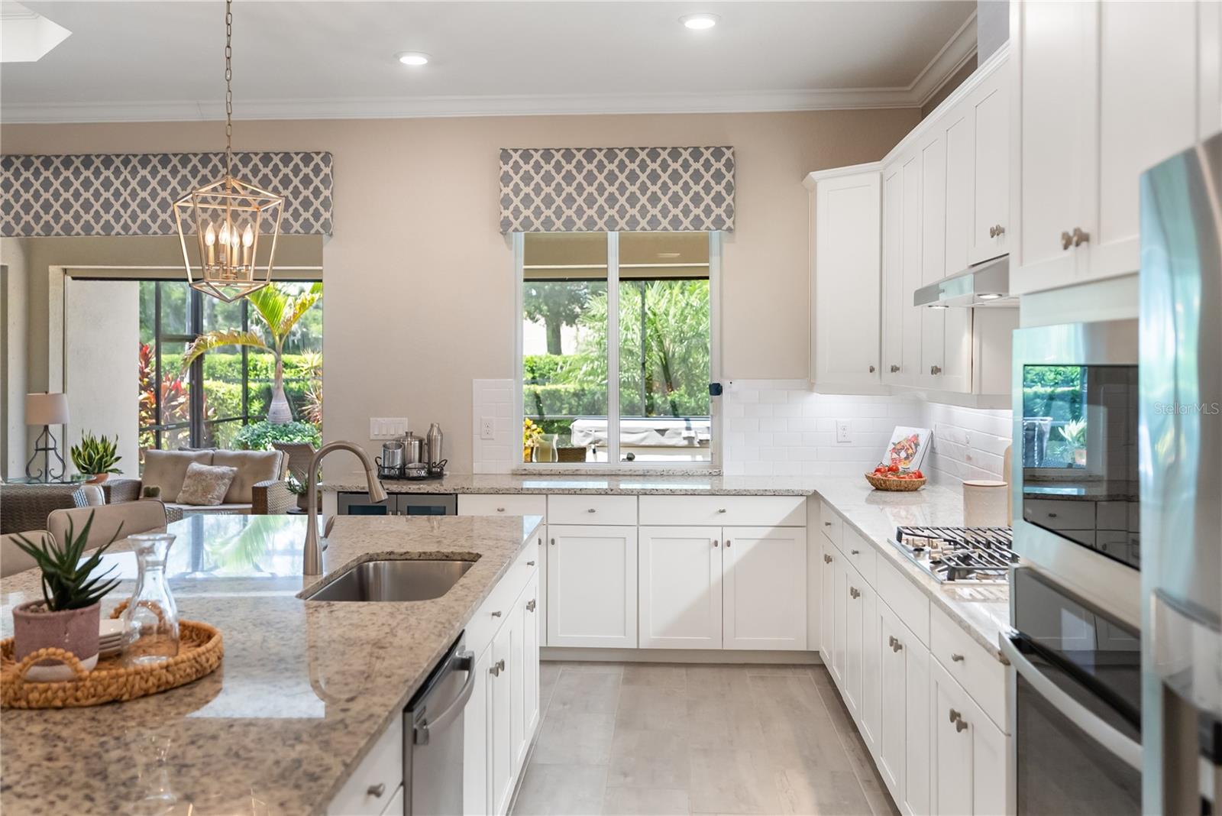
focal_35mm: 31
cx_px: 611
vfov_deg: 42.4
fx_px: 1053
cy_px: 408
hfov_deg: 60.3
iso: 800
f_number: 2.8
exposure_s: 1/320
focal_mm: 31
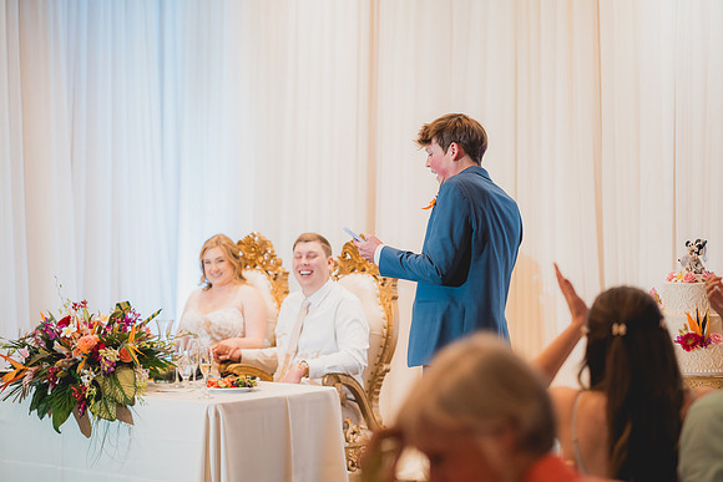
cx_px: 362
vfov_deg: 16.1
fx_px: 1707
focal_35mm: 85
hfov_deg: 23.9
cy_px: 241
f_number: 2.2
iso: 1250
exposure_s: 1/200
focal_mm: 85
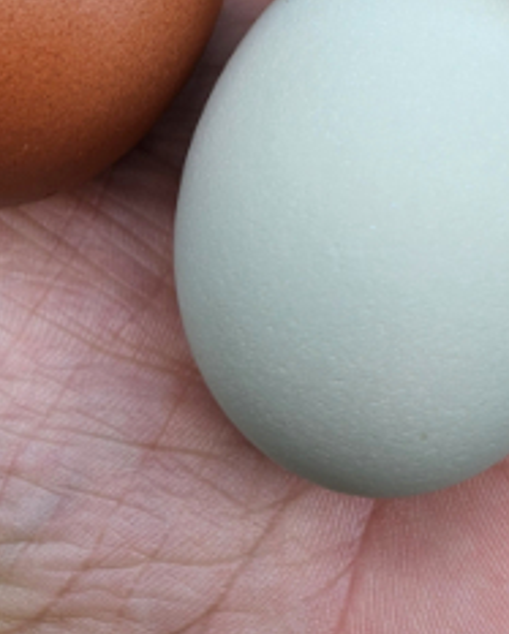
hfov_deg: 19.8
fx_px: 1447
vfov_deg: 20.3
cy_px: -381
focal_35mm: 77
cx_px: 395
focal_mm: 5.4
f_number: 1.8
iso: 25
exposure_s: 1/416
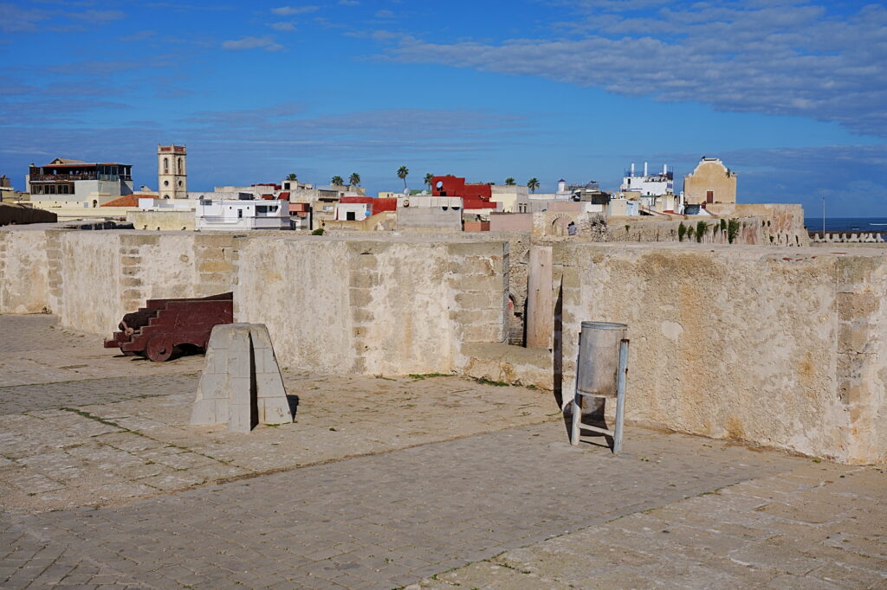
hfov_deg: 49.6
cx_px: 444
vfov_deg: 34.2
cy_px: 295
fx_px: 961
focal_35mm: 39
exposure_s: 1/1250
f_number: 9
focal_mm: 39
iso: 100
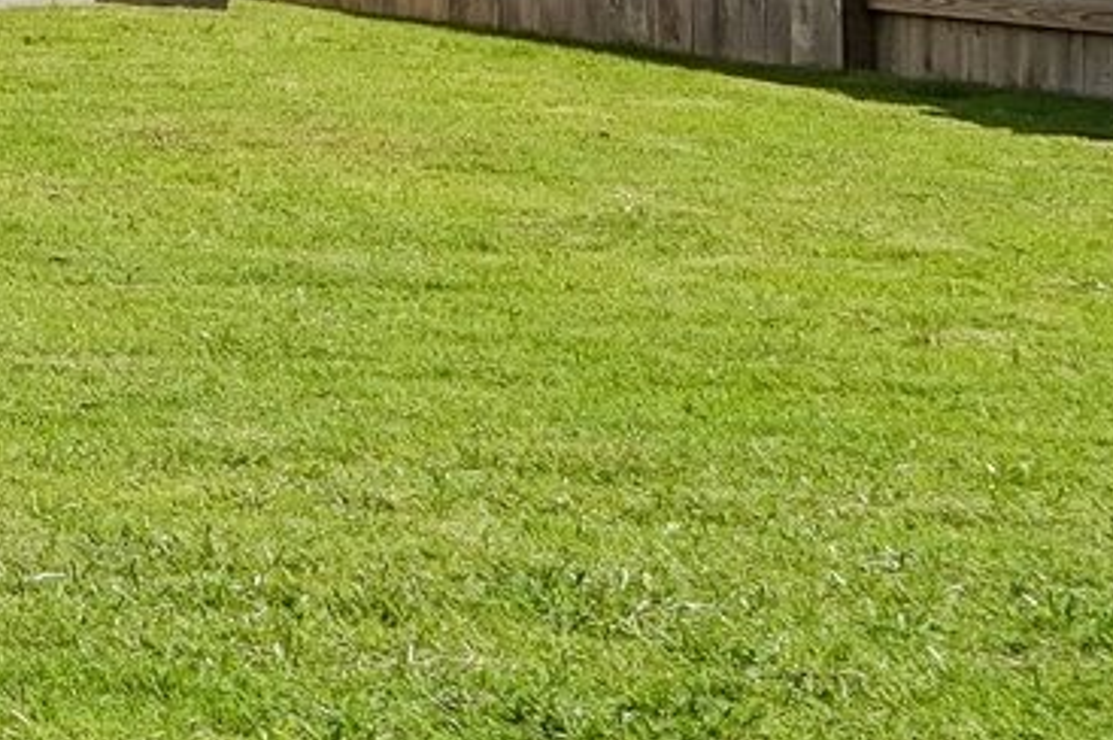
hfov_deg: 11.9
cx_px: -1704
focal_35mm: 134
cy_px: -705
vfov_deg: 9.6
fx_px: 4139
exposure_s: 1/1000
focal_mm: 24
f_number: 8
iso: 500
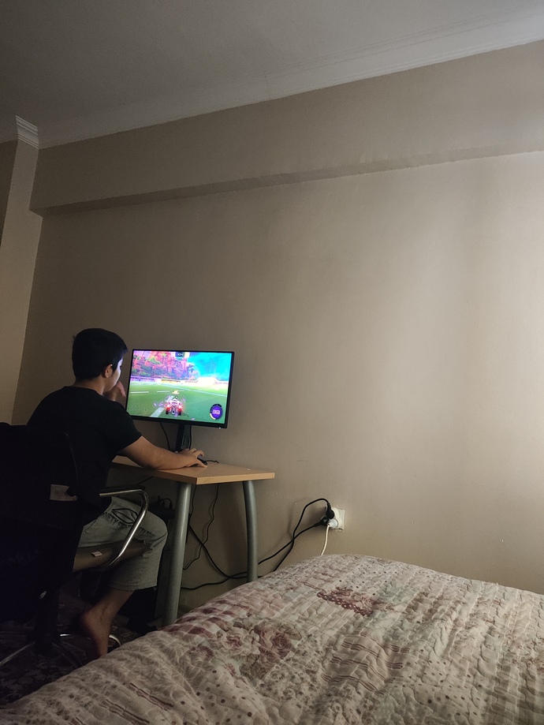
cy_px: 362
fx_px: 503
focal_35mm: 24
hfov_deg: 56.8
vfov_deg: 71.6
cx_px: 272
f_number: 1.8
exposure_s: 1/25
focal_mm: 4.68
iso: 2154
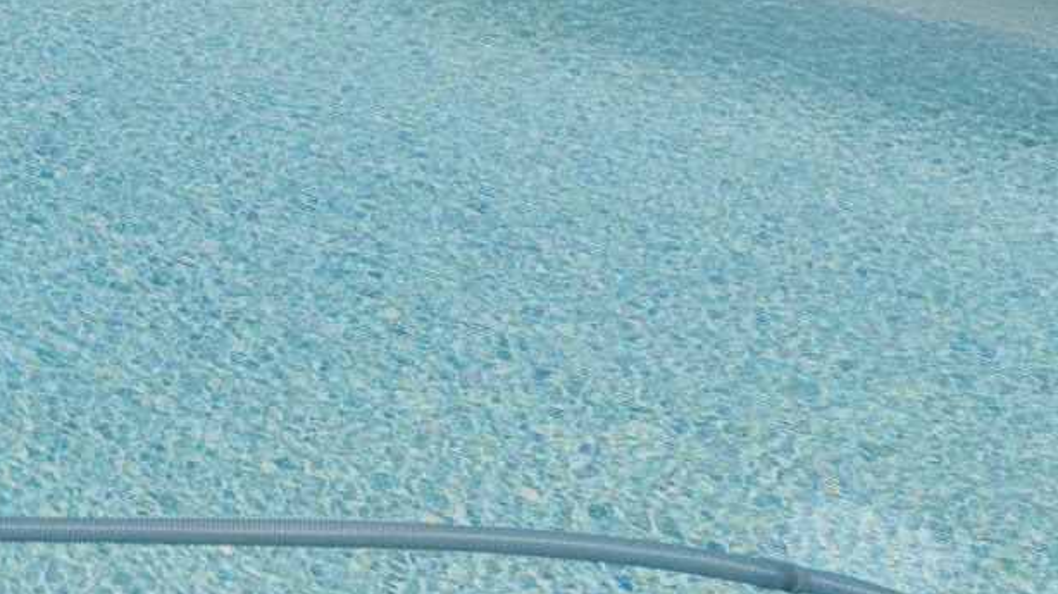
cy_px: -764
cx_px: -436
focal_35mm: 87
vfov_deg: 11.7
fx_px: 2440
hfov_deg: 21.3
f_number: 9
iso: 250
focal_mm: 17
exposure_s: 1/800
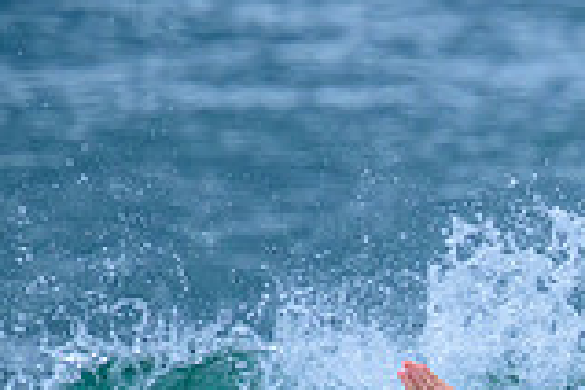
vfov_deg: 0.6
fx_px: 35016
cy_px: 621
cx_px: 916
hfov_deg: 1.0
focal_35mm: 2155
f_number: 8
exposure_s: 1/2000
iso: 1600
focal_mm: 560
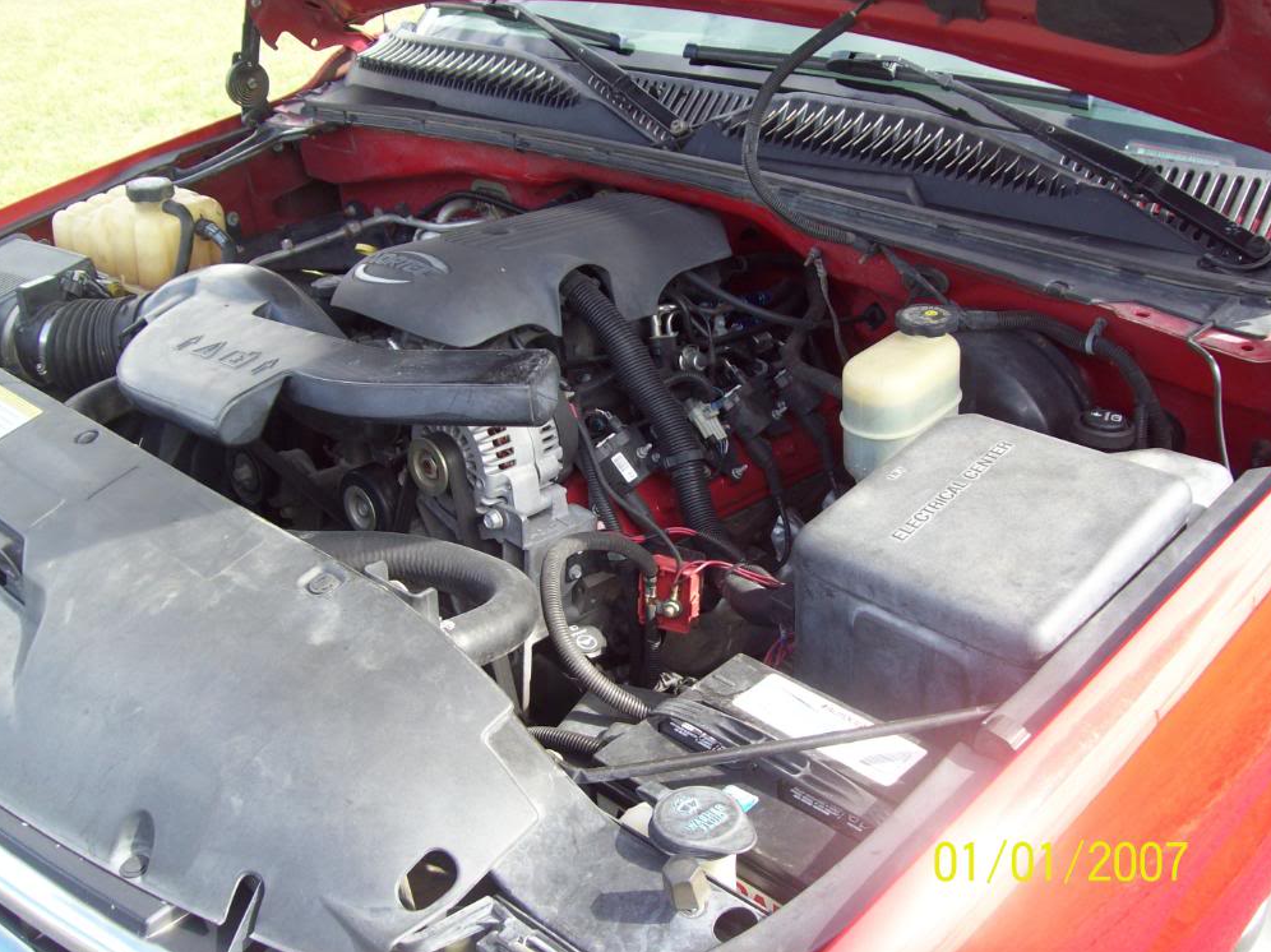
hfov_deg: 50.2
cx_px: 629
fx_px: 1358
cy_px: 468
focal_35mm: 37
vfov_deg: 38.6
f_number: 2.7
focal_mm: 6
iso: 80
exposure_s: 1/159
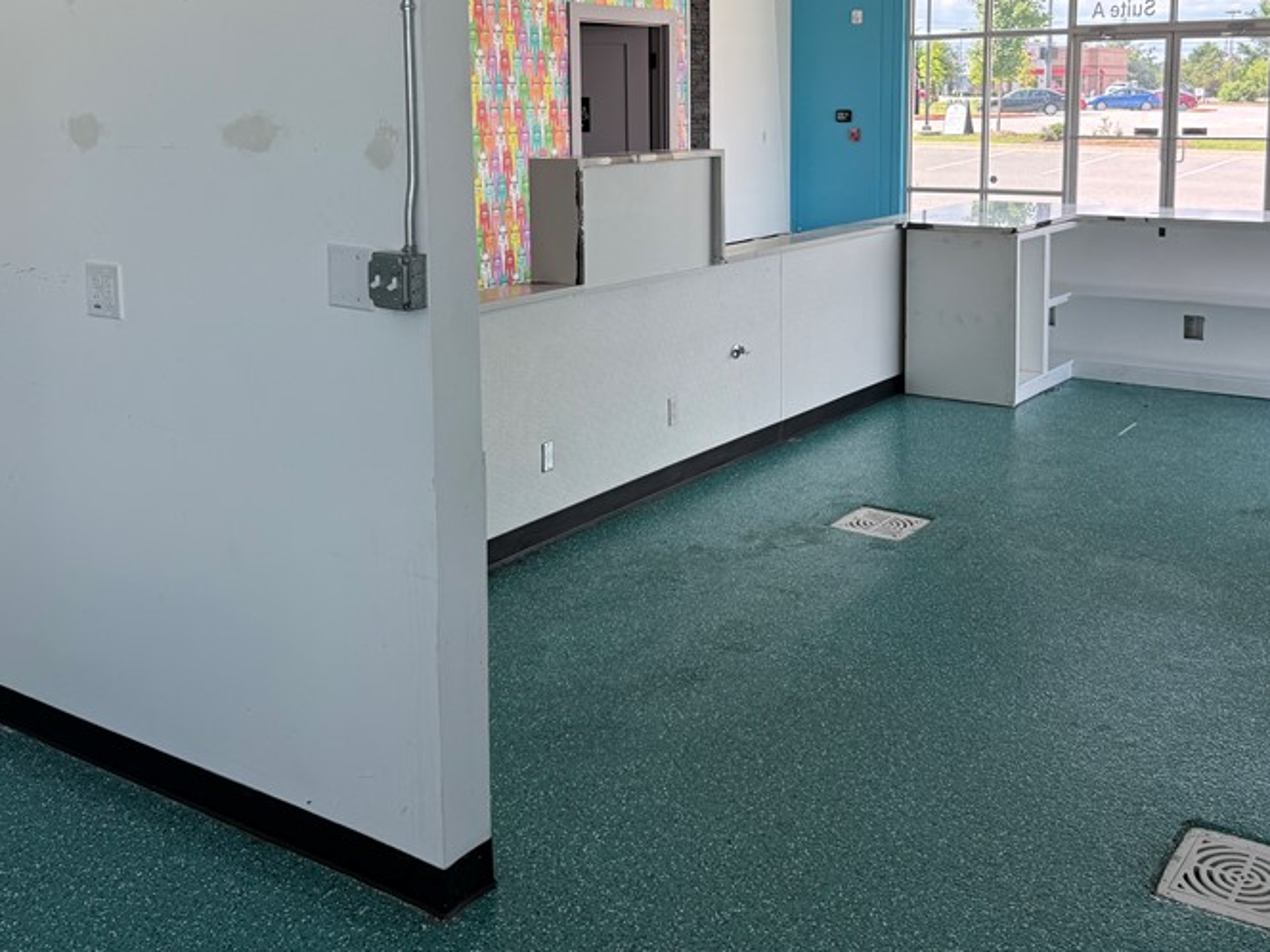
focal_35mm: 37
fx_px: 1357
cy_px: 247
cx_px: 679
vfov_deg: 37.8
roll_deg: +0.8
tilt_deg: -5.8
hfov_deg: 50.1
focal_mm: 6.76
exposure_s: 1/405
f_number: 1.78
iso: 100
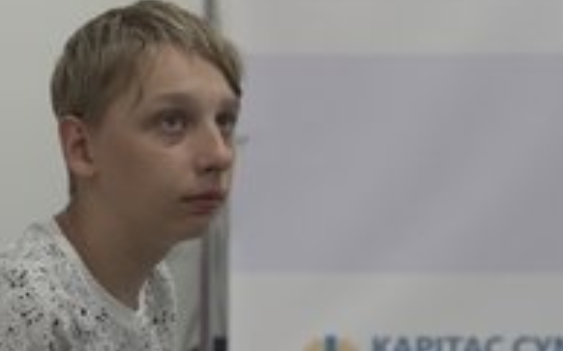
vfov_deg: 8.9
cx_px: 186
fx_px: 2254
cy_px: 277
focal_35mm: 147
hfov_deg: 14.2
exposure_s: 1/125
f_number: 4
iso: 500
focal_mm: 70
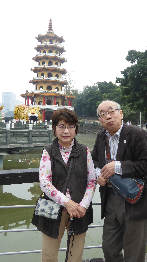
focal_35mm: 37
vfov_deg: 54.0
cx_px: 86
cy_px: 129
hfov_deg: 31.9
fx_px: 256
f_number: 3.3
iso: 100
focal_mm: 4.3
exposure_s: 1/160
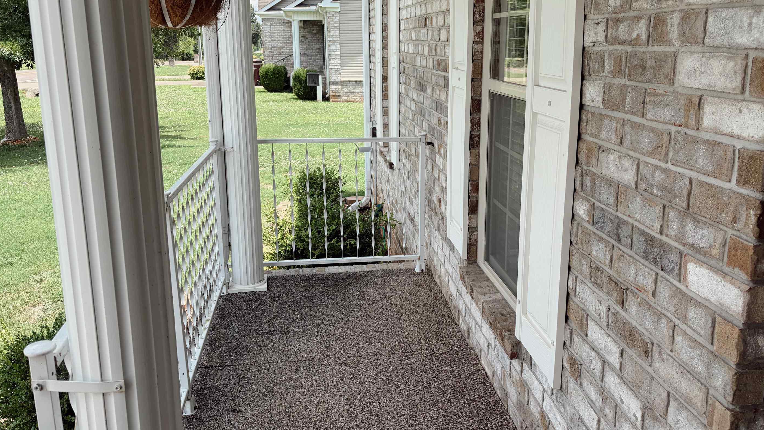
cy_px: 173
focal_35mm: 31
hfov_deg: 62.6
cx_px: 404
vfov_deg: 37.6
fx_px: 628
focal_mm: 5.96
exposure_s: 1/1393
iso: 50
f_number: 1.6
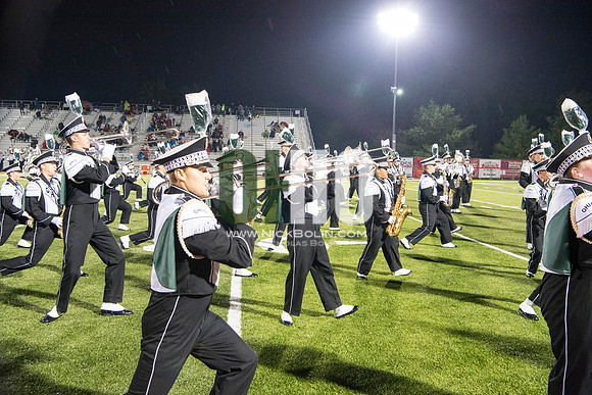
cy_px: 198
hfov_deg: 53.1
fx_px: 592
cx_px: 296
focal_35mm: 36
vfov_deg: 36.9
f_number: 5.6
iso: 5000
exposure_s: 1/125
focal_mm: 36
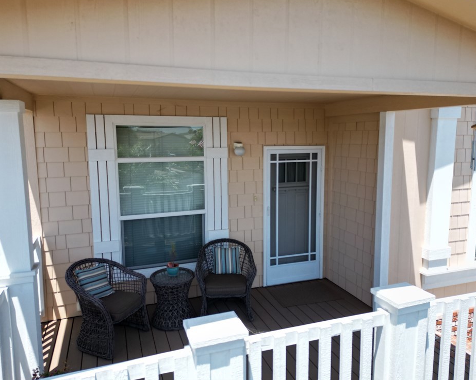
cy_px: 184
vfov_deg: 54.9
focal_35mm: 26
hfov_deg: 66.0
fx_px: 366
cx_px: 238
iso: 200
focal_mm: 6.72
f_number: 1.7
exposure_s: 1/2500
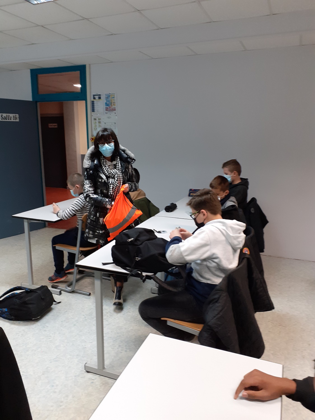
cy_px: 210
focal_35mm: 27
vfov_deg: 65.3
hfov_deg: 51.4
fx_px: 328
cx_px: 158
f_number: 1.9
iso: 125
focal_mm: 3.6
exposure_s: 1/50
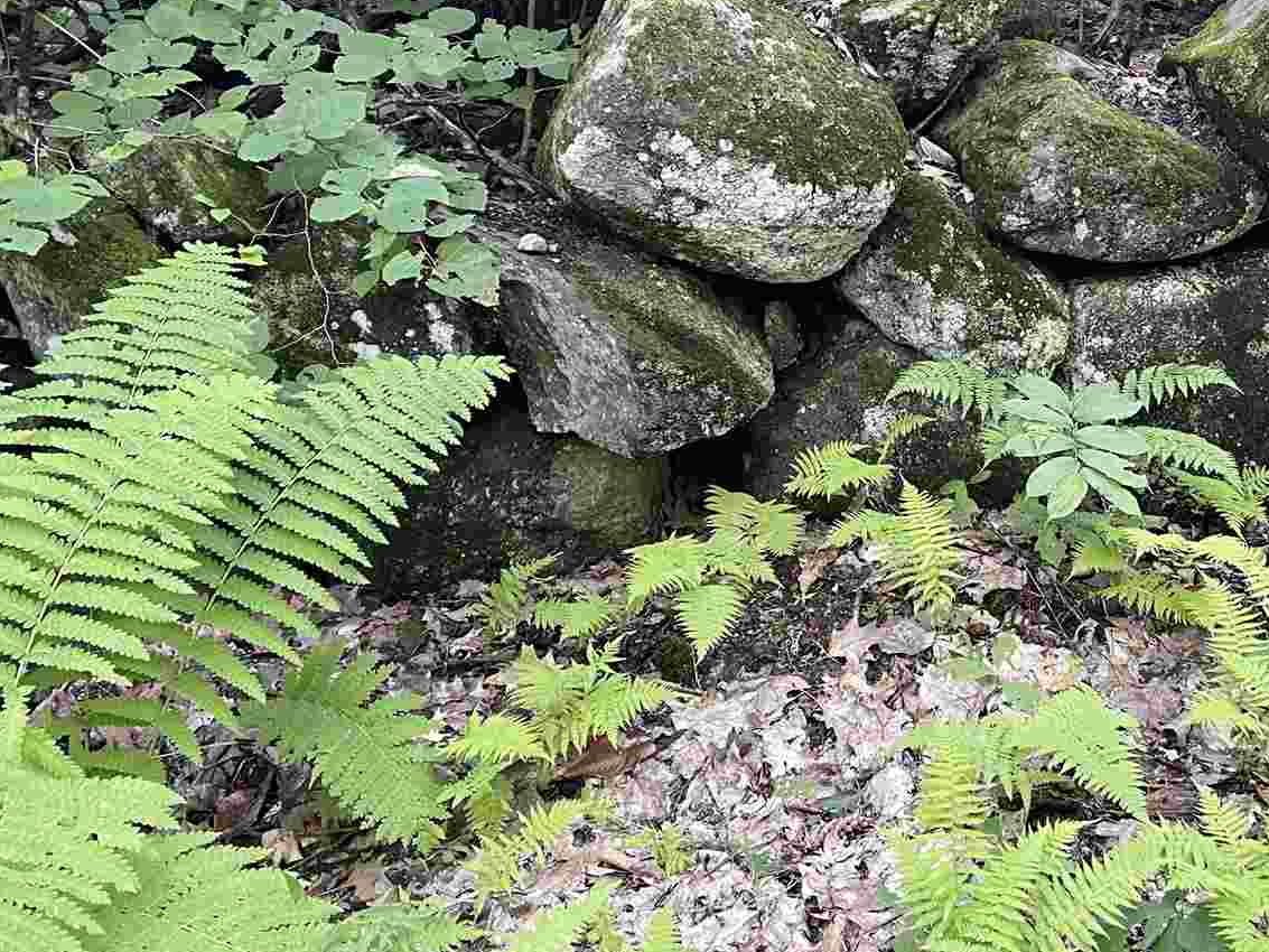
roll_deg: -1.3
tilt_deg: -15.9
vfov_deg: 30.8
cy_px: 368
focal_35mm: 47
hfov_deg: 39.4
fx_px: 1723
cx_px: 949
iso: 200
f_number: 1.6
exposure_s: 1/60
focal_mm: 5.1
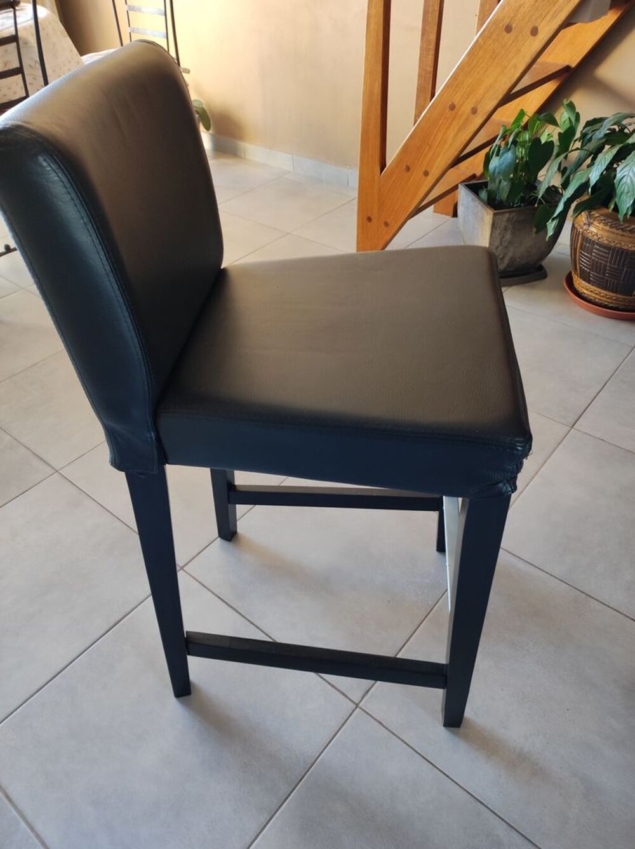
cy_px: 424
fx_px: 613
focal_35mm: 25
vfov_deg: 69.4
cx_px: 318
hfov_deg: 54.8
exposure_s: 1/33
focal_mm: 4.7
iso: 446
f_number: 1.79
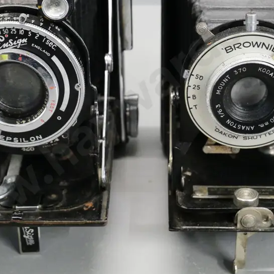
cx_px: 145
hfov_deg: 23.7
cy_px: 95
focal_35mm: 73
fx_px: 654
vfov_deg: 23.6
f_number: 6.3
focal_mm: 22
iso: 3200
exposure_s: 1/25
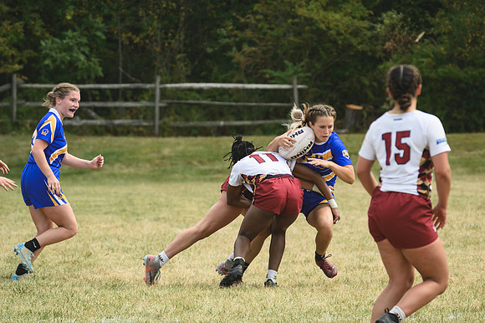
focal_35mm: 433
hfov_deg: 4.8
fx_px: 5831
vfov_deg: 3.2
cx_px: 242
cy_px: 130
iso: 200
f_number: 5.3
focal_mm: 220
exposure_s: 1/1000
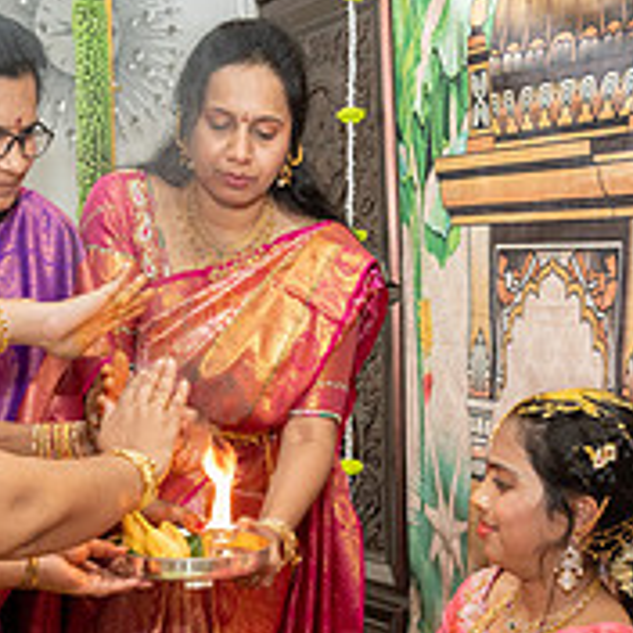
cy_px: 624
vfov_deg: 24.3
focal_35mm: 68
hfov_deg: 25.3
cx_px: 346
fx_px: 1407
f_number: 3.5
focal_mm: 24
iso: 800
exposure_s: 1/160
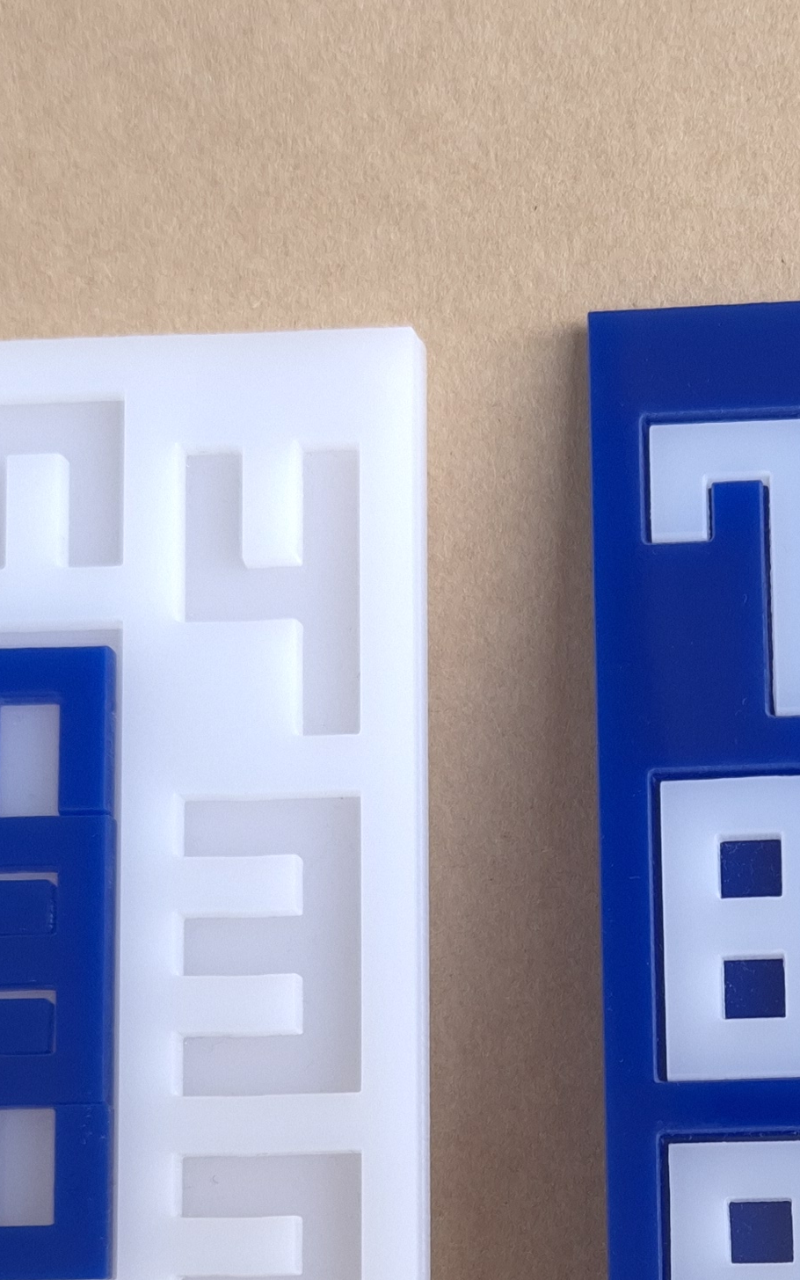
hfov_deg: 19.2
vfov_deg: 29.3
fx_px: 2337
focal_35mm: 67
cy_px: 1160
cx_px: 679
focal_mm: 5.4
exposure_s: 1/60
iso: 50
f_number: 1.8
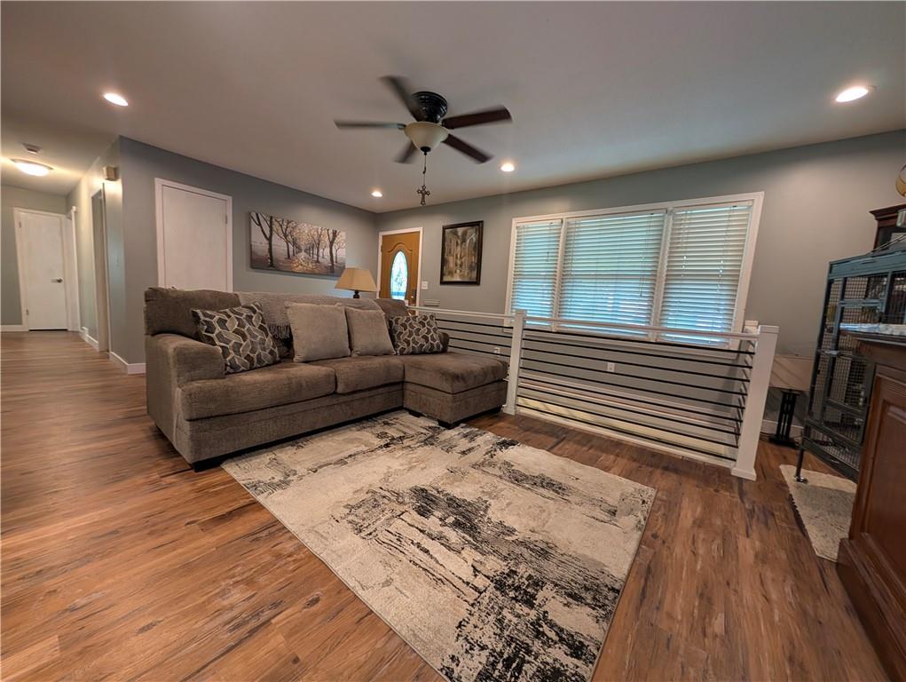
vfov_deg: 94.6
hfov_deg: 110.5
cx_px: 453
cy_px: 341
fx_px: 314
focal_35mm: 12
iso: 124
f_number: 1.7
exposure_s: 1/40
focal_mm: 2.02
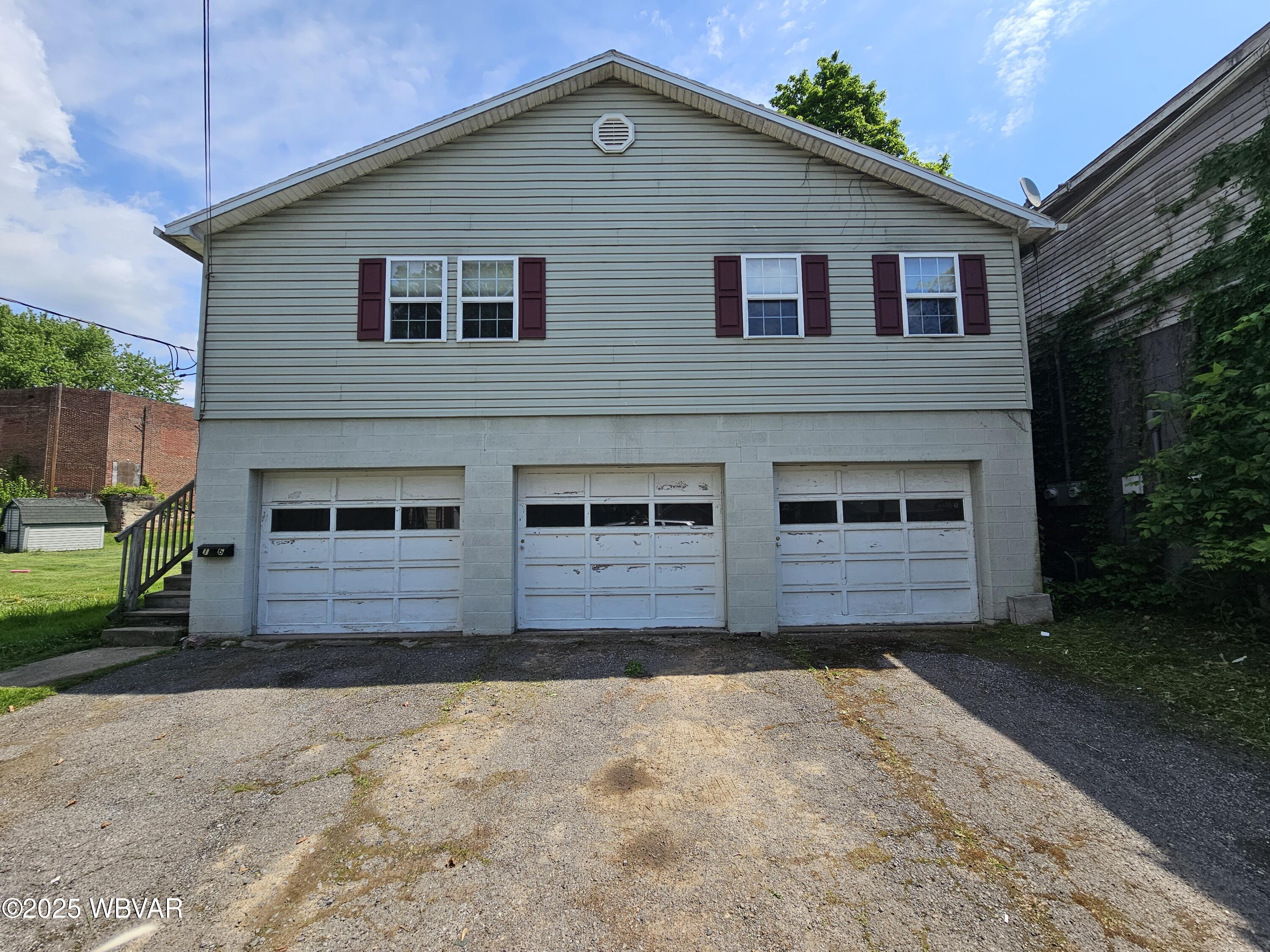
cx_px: 635
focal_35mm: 13
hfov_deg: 106.2
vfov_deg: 89.9
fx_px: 477
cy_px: 476
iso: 50
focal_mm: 2.2
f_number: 2.2
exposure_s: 1/2049
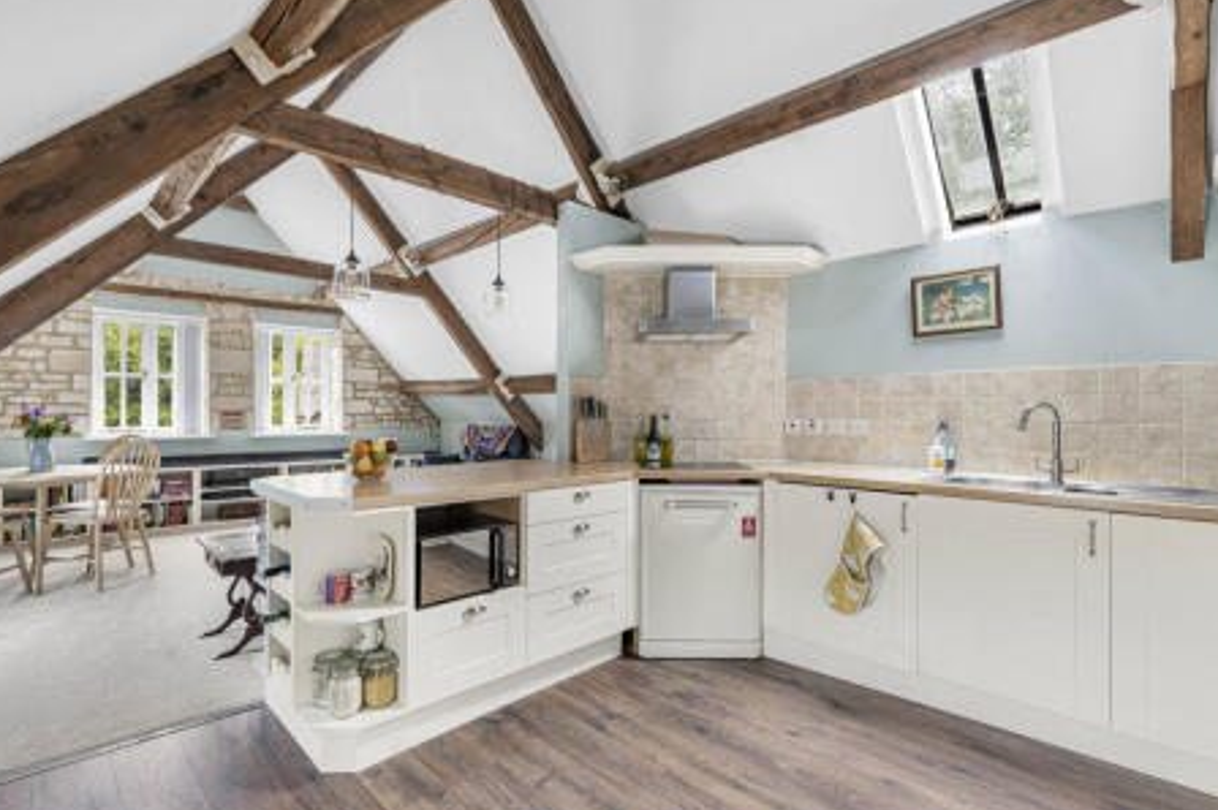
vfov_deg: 70.4
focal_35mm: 17
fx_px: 575
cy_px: 412
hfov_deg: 93.3
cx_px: 590
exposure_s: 1/2.5
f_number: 8
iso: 400
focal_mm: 16
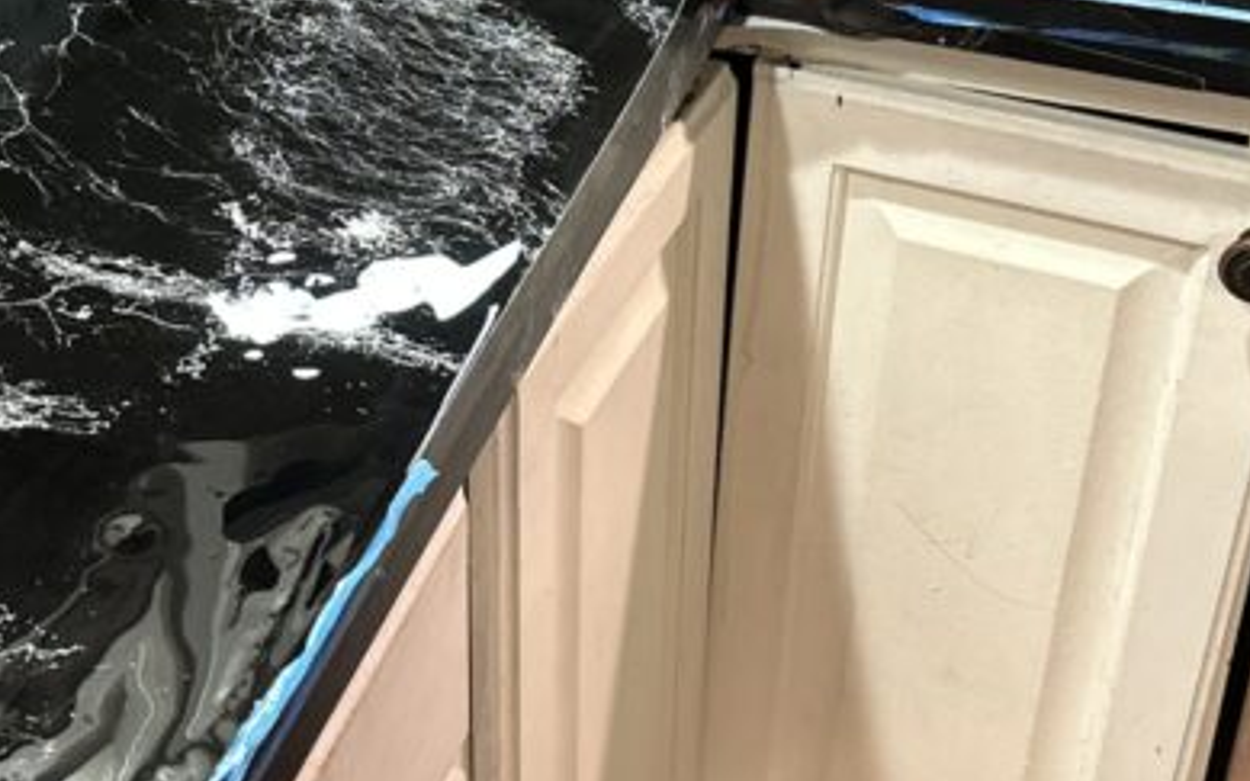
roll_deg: +2.8
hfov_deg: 30.3
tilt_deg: -32.6
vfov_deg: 19.1
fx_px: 2282
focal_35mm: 67
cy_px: 71
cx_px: 357
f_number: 1.78
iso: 320
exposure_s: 1/51
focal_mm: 6.86
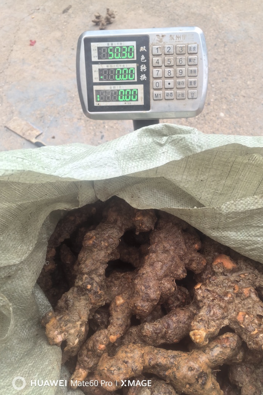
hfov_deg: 44.8
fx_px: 318
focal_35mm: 29
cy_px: 194
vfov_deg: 63.6
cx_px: 151
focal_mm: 5.75
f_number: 2
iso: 50
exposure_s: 1/161
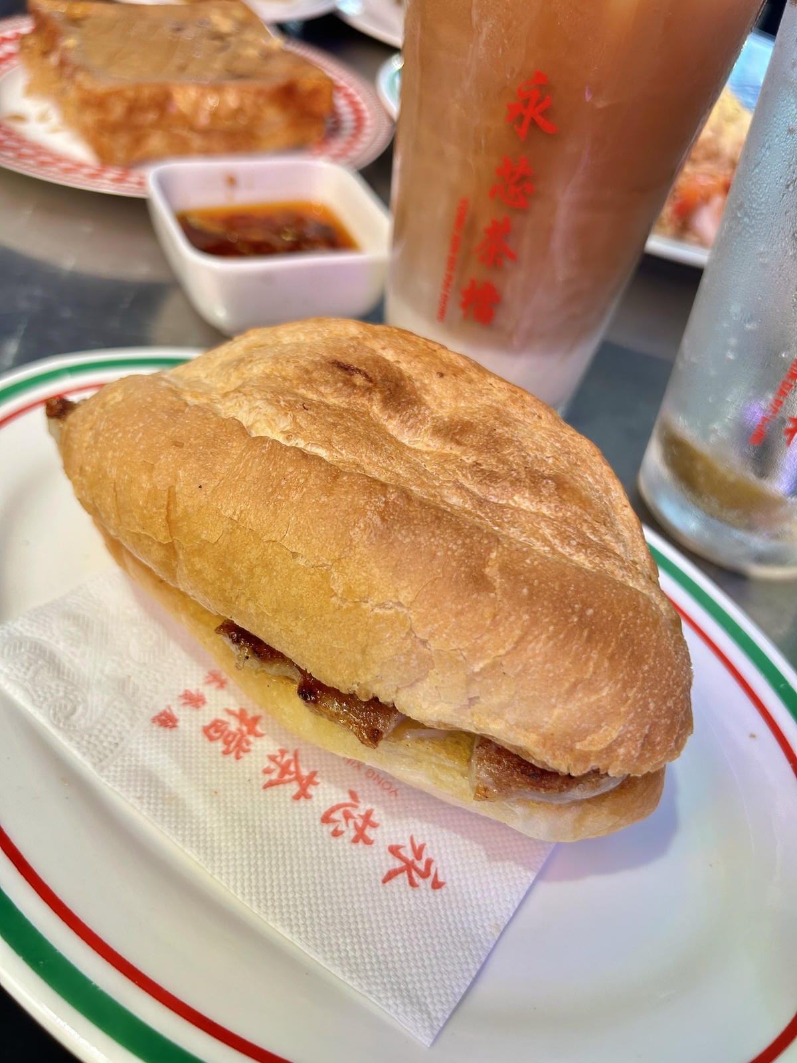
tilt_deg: -45.6
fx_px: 798
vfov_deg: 67.3
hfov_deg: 53.1
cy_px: 532
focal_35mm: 26
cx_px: 398
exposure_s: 1/120
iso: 100
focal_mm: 5.7
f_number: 1.5
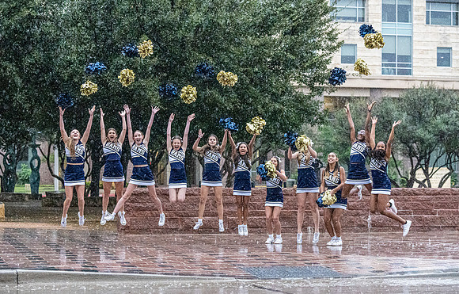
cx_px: 233
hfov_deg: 22.9
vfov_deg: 14.7
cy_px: 168
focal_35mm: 90
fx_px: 1135
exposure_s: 1/1250
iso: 12800
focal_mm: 70
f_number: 3.5
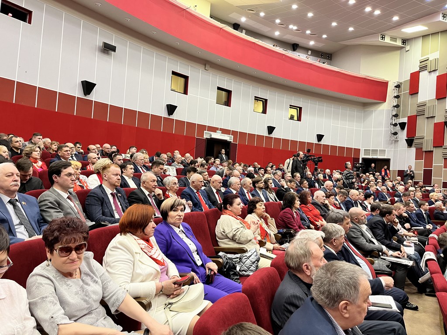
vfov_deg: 53.1
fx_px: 336
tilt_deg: +0.1
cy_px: 168
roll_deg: -3.5
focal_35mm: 26
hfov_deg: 67.3
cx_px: 224
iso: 125
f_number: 1.6
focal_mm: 5.1
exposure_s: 1/50
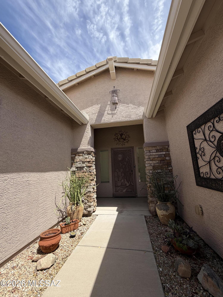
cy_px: 148
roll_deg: +1.2
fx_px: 120
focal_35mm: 14
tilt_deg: +11.8
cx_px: 112
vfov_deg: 102.1
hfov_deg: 85.7
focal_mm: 2.22
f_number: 2.2
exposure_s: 1/770
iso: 32
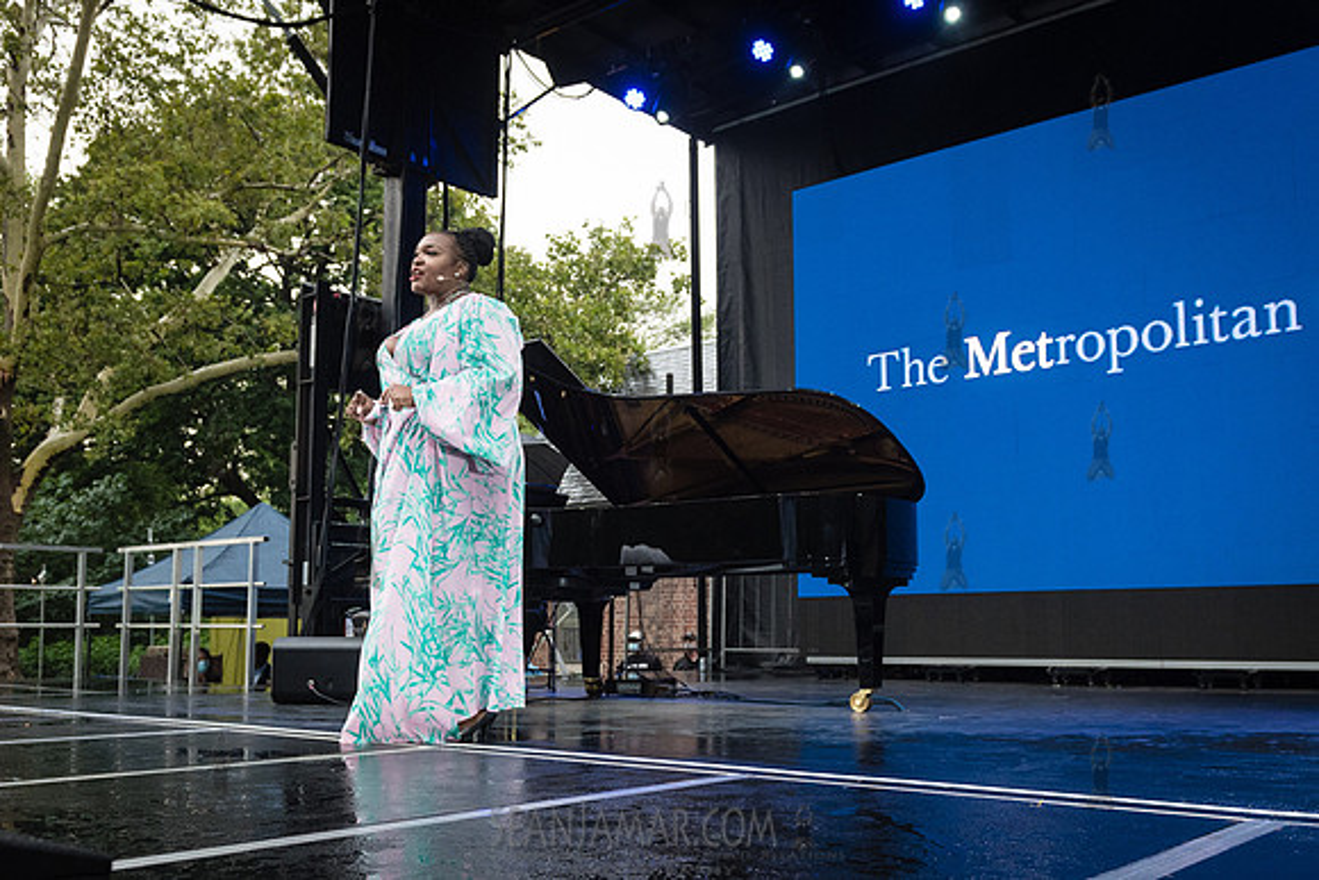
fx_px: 1332
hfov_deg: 52.7
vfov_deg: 36.5
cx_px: 659
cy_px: 508
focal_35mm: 36
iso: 1600
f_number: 4.5
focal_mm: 26
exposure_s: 1/250
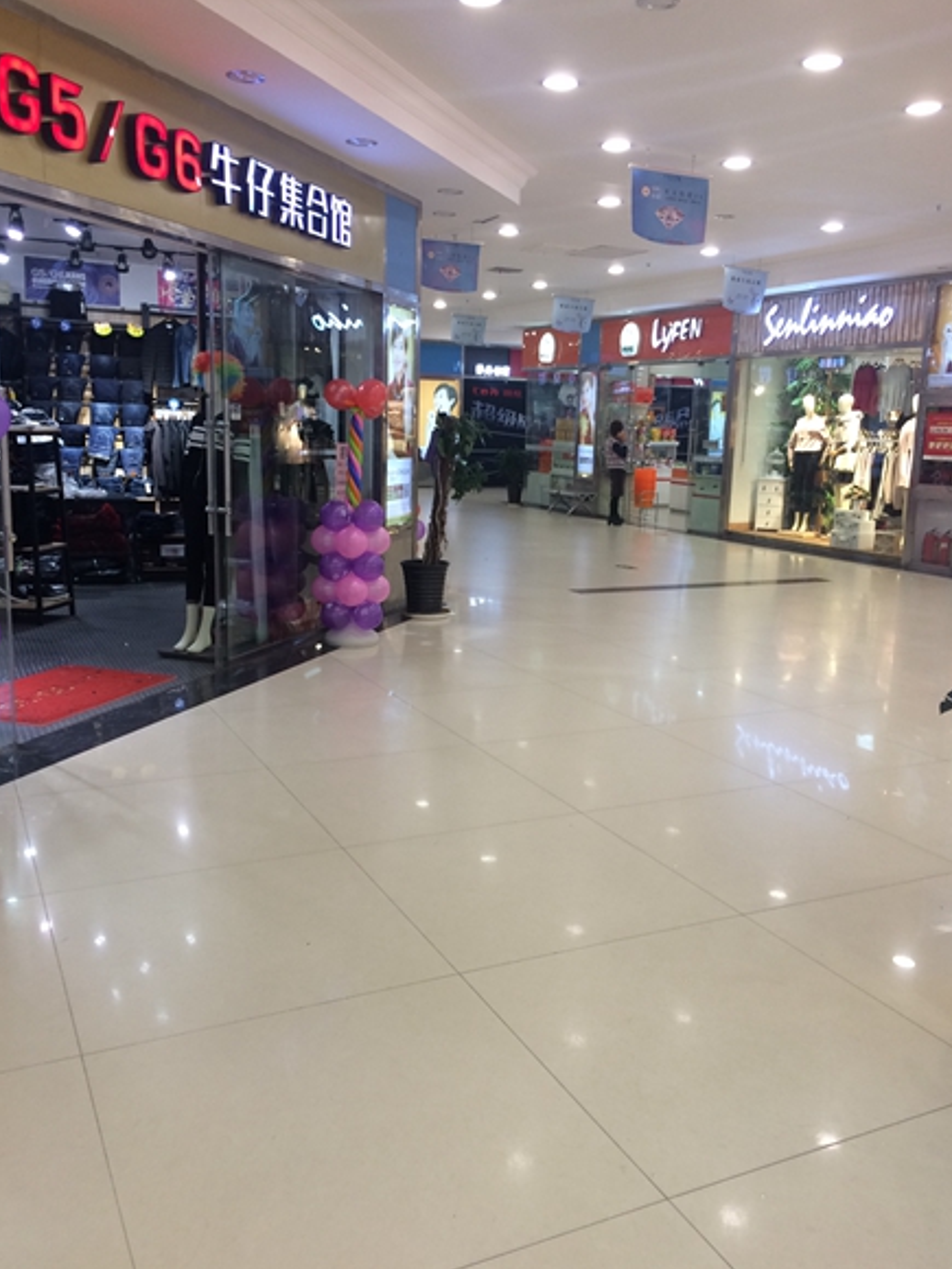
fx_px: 1100
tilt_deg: -7.8
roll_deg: -2.1
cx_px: 479
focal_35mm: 30
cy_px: 626
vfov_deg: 60.0
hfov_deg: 46.8
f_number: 2.2
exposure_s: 1/33
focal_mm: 4.15
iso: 50
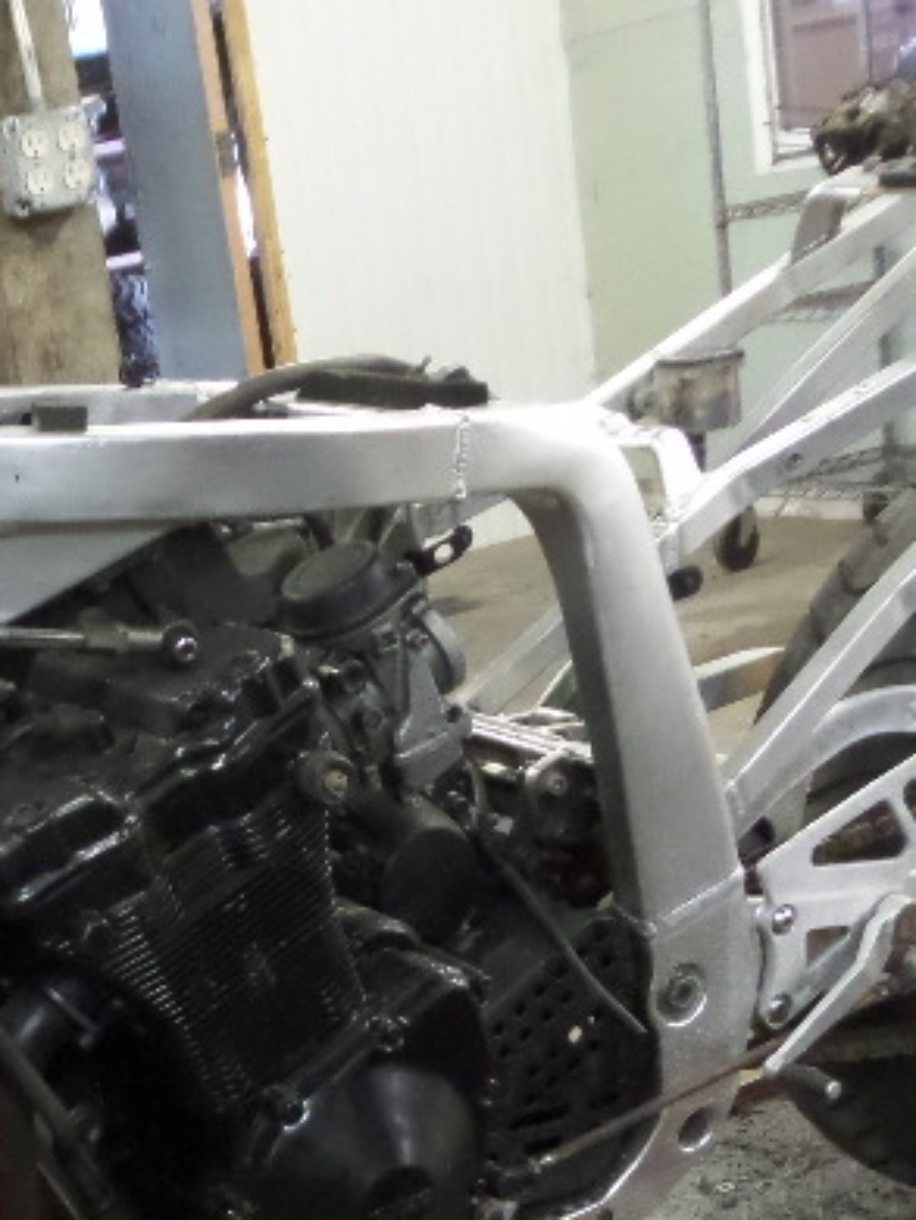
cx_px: -16
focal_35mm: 63
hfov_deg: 22.4
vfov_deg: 29.7
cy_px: 1054
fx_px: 2220
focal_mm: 4
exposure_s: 1/30
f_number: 3.2
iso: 800
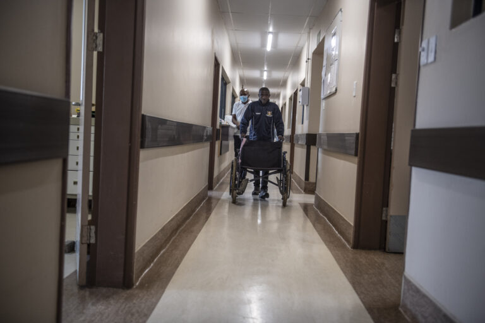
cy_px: 162
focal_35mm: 35
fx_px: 471
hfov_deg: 54.4
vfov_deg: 37.9
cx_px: 242
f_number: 2.8
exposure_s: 1/250
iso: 800
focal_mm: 35
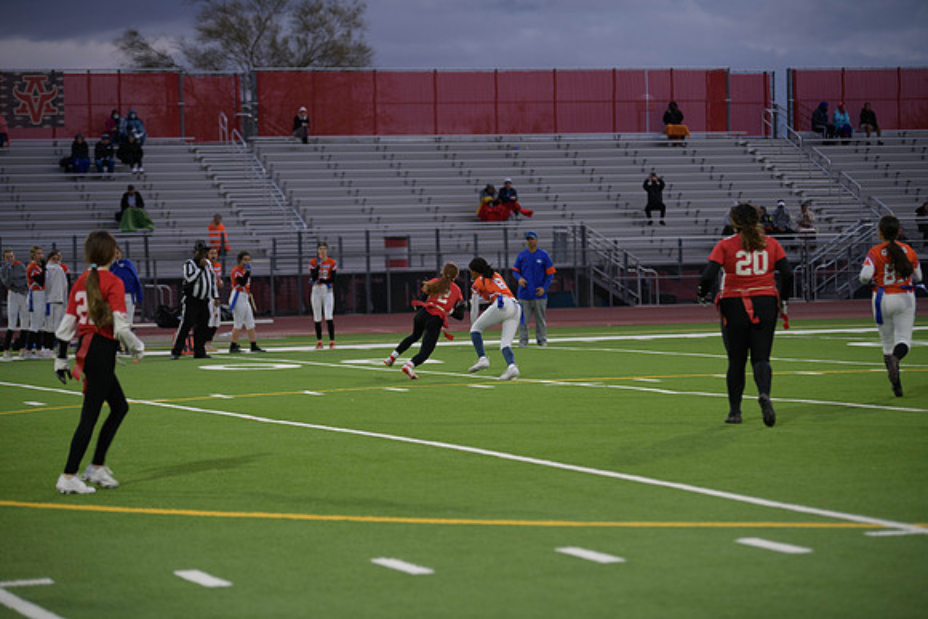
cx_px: 464
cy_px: 310
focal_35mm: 122
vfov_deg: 11.2
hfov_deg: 16.8
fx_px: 3145
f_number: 2.8
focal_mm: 122
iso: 400
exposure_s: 1/200
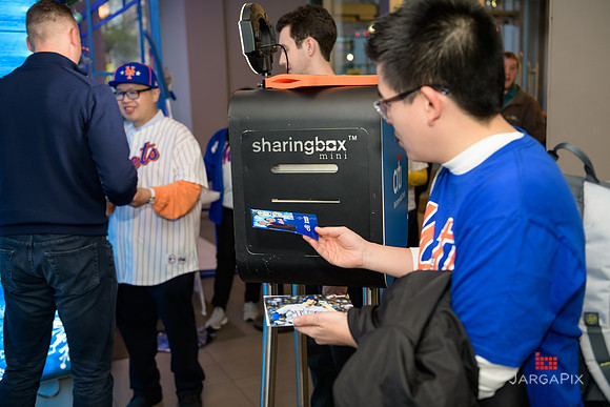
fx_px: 644
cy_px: 204
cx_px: 305
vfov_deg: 35.1
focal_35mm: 38
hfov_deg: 50.7
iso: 400
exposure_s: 1/125
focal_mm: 38
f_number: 3.2
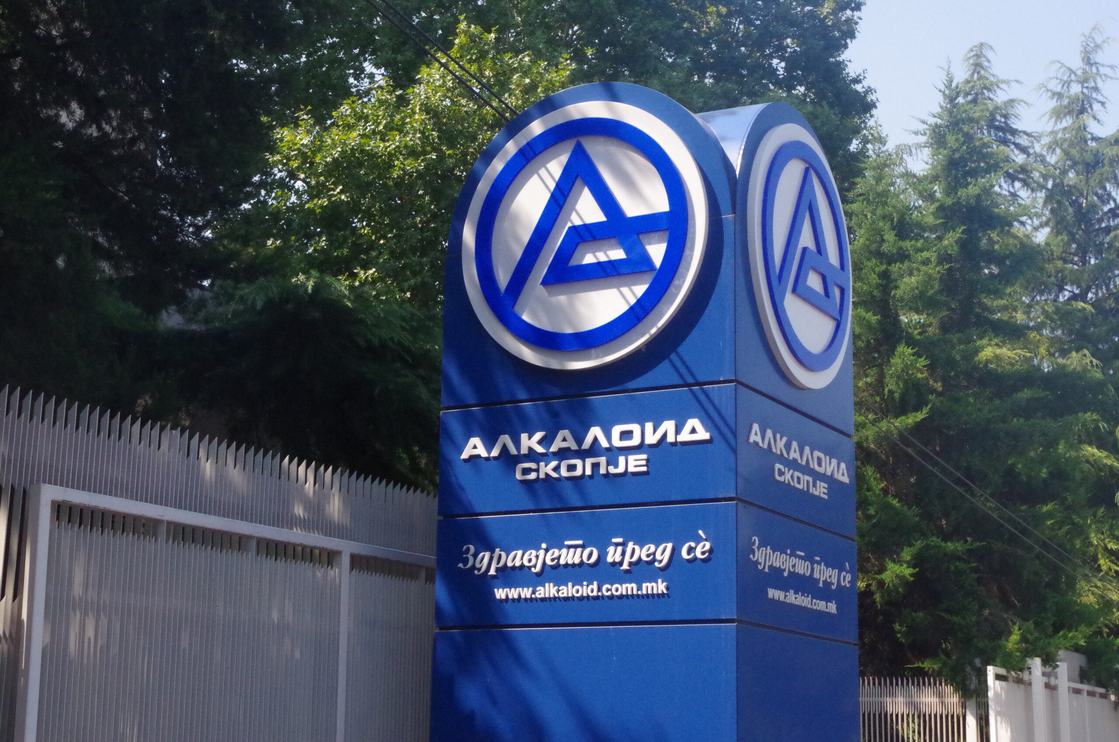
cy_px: 371
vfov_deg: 23.7
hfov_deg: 35.1
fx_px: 1768
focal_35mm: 57
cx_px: 560
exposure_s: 1/800
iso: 3200
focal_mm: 37.5
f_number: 16
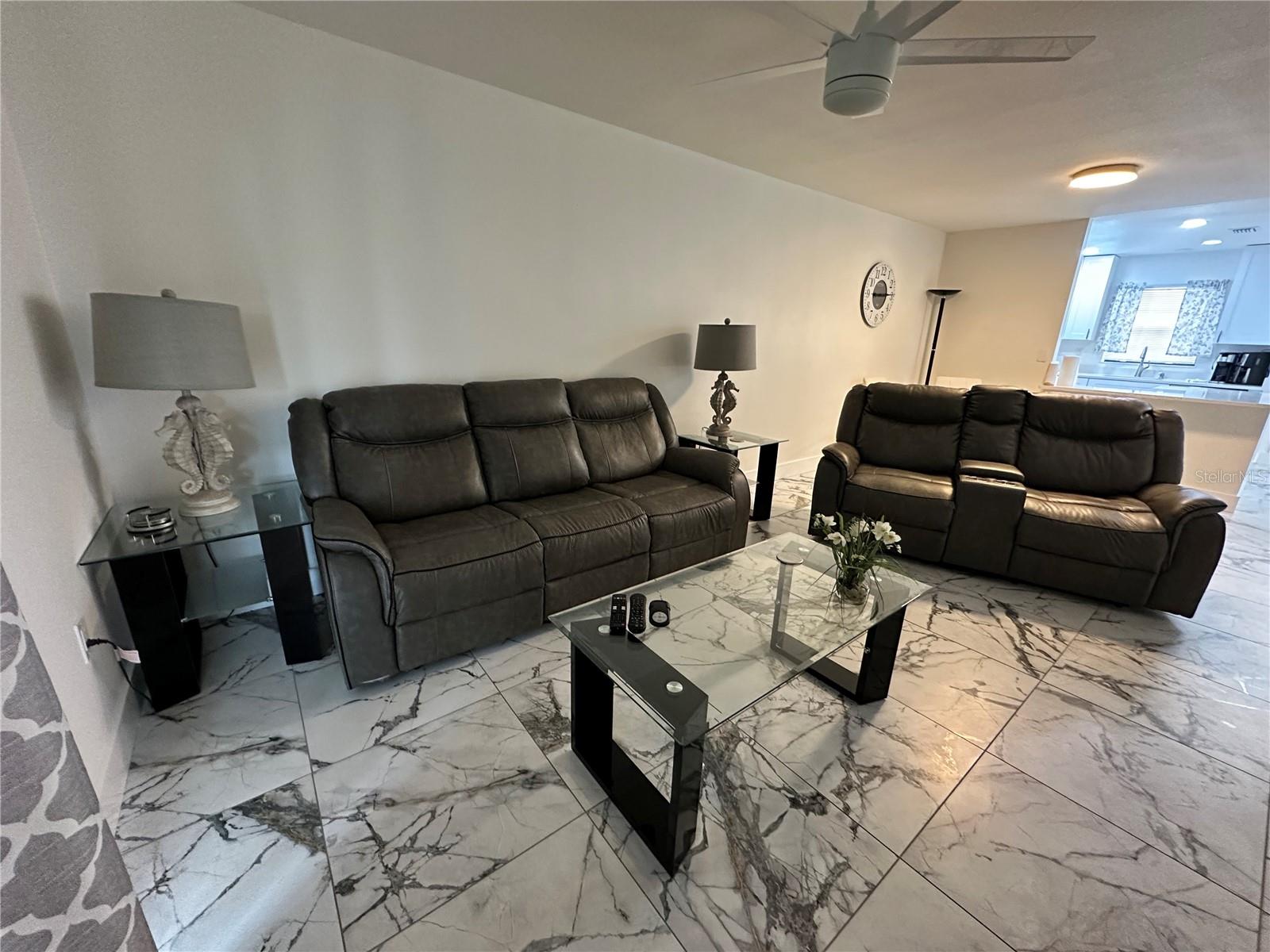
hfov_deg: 102.1
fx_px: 514
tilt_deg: -15.8
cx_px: 635
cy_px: 476
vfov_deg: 85.7
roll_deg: -2.0
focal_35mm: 14
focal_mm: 2.22
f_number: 2.2
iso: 640
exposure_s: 1/60
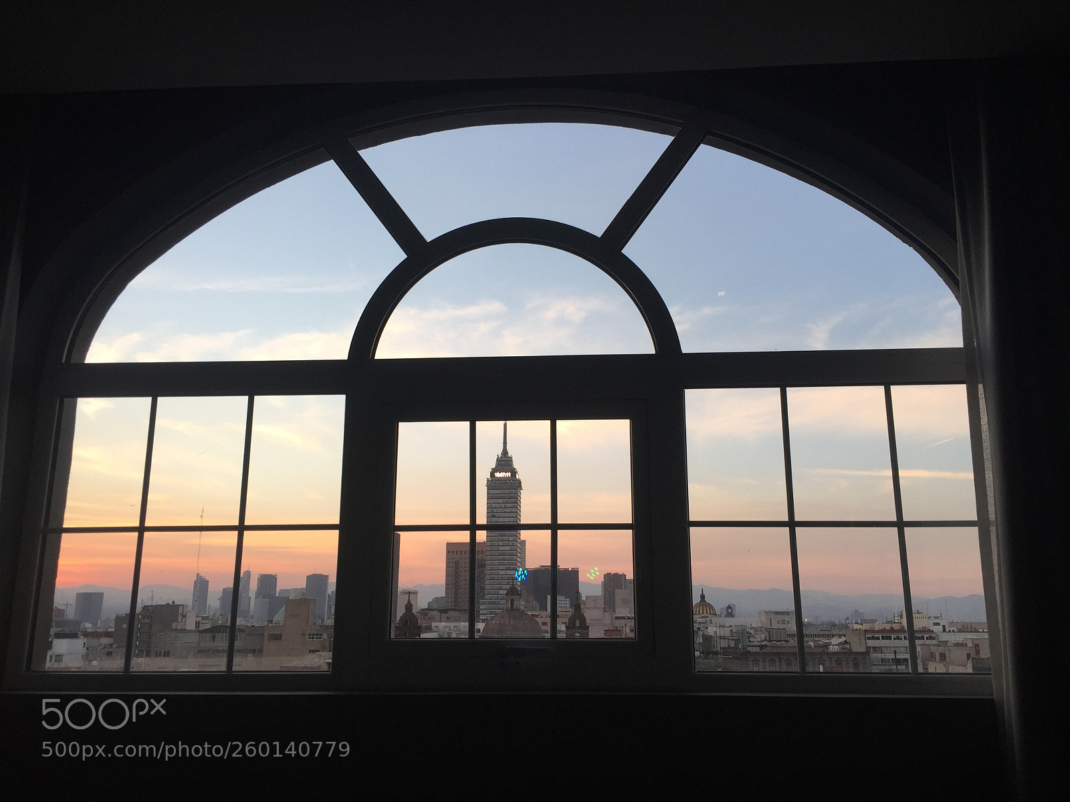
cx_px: 535
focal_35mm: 29
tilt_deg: +14.2
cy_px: 401
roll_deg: -0.9
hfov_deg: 61.7
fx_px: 896
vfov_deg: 48.2
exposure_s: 1/120
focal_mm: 4.15
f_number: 2.2
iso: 32
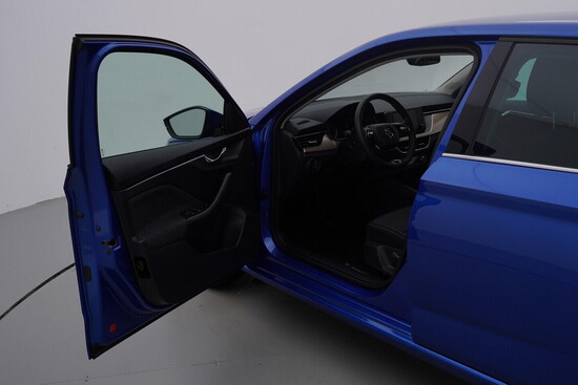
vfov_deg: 36.9
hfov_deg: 53.1
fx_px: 578
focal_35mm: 36
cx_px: 289
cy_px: 192
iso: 125
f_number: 5
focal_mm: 24
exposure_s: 1/125
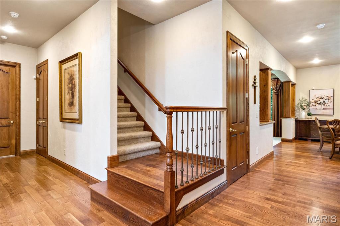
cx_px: 170
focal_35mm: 20
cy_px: 113
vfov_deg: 61.9
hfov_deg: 84.0
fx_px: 189
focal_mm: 10
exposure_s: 1/2.5
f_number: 9
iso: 400
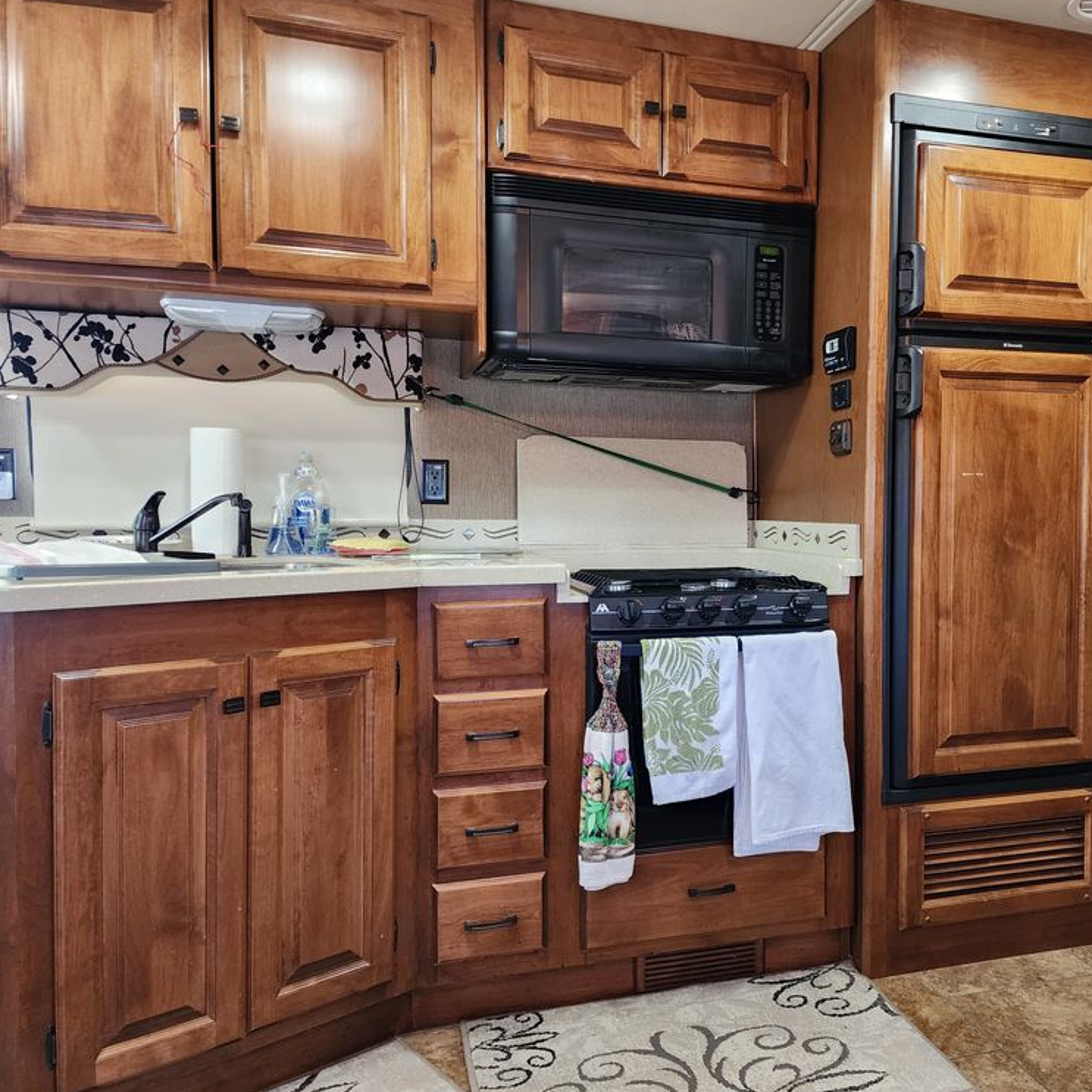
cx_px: 698
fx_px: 999
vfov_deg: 57.3
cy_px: 544
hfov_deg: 56.4
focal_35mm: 28
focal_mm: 6.4
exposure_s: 1/60
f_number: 1.8
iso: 800
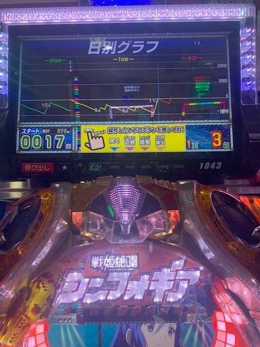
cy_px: 174
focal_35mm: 26
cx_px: 130
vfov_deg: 67.3
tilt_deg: +23.2
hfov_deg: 53.1
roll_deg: +1.2
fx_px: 260
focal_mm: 4.25
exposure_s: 1/125
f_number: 1.8
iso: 25
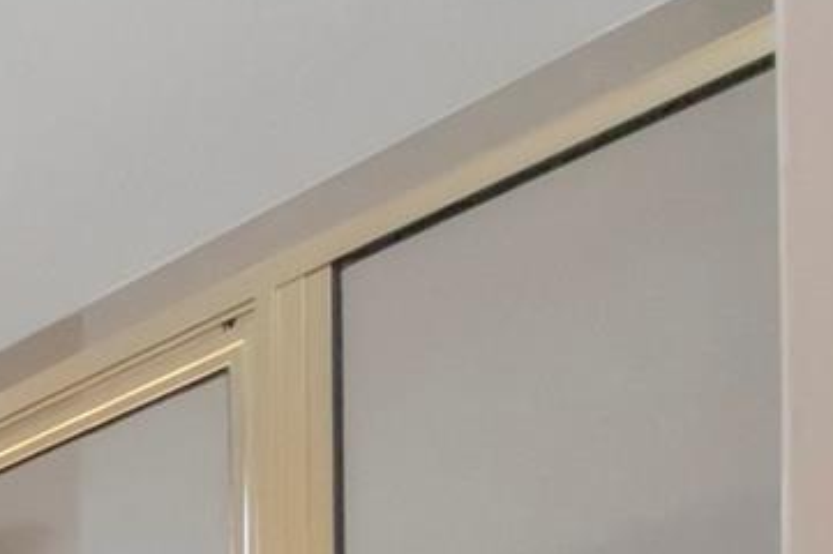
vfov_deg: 14.5
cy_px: 1198
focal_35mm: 73
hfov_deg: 16.9
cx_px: -978
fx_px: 1693
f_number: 13
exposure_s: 1/200
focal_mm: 11
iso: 2000
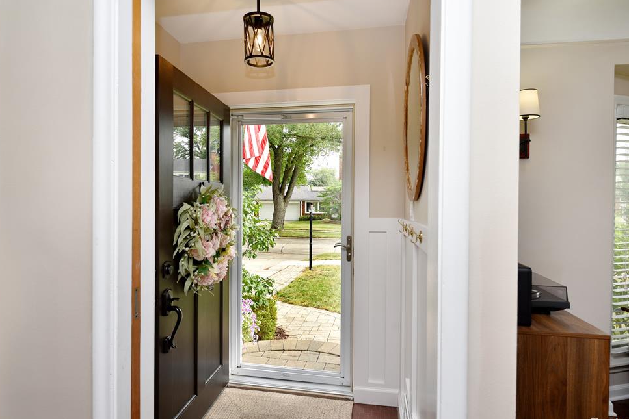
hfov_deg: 90.0
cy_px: 211
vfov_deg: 67.4
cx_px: 323
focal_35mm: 18
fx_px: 315
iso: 160
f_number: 6.3
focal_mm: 17
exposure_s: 1/60
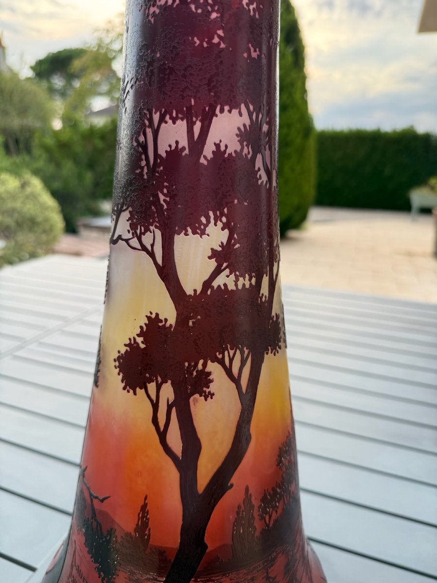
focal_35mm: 24
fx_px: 404
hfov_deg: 56.8
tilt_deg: -16.4
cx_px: 218
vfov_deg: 71.6
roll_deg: -2.6
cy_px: 292
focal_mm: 6.76
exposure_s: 1/575
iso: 100
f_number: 1.78
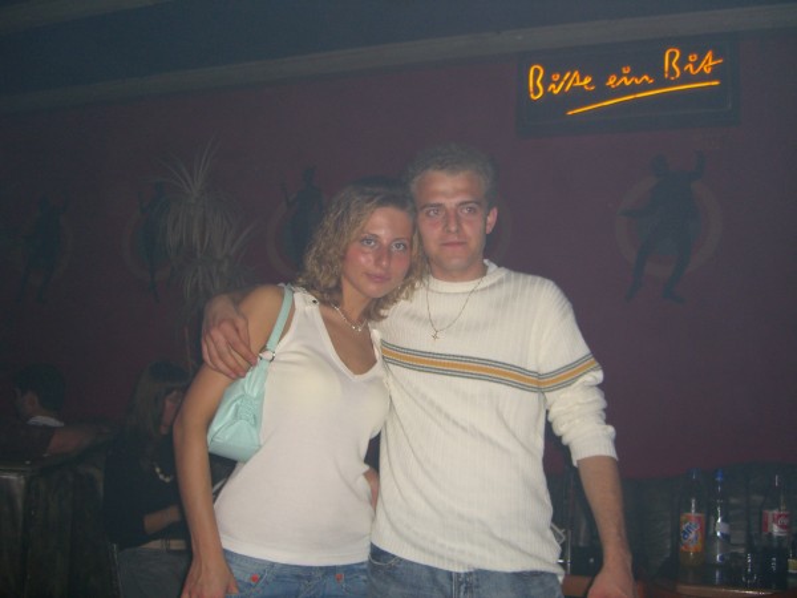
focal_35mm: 38
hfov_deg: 49.0
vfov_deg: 37.7
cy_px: 299
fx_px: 875
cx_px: 398
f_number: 2.8
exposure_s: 1/60
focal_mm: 7.9
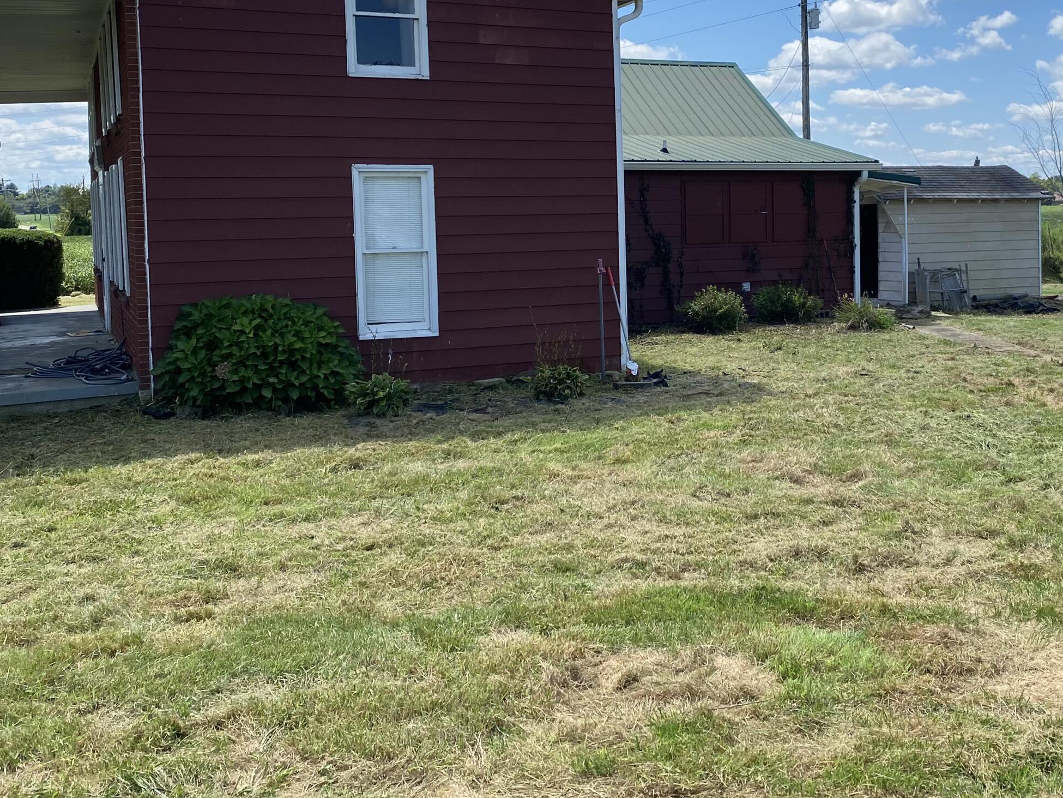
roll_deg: +1.3
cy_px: 274
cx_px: 683
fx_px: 1228
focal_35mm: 40
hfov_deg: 46.3
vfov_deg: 35.7
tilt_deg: -2.2
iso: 32
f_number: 1.8
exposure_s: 1/2513
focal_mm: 4.25
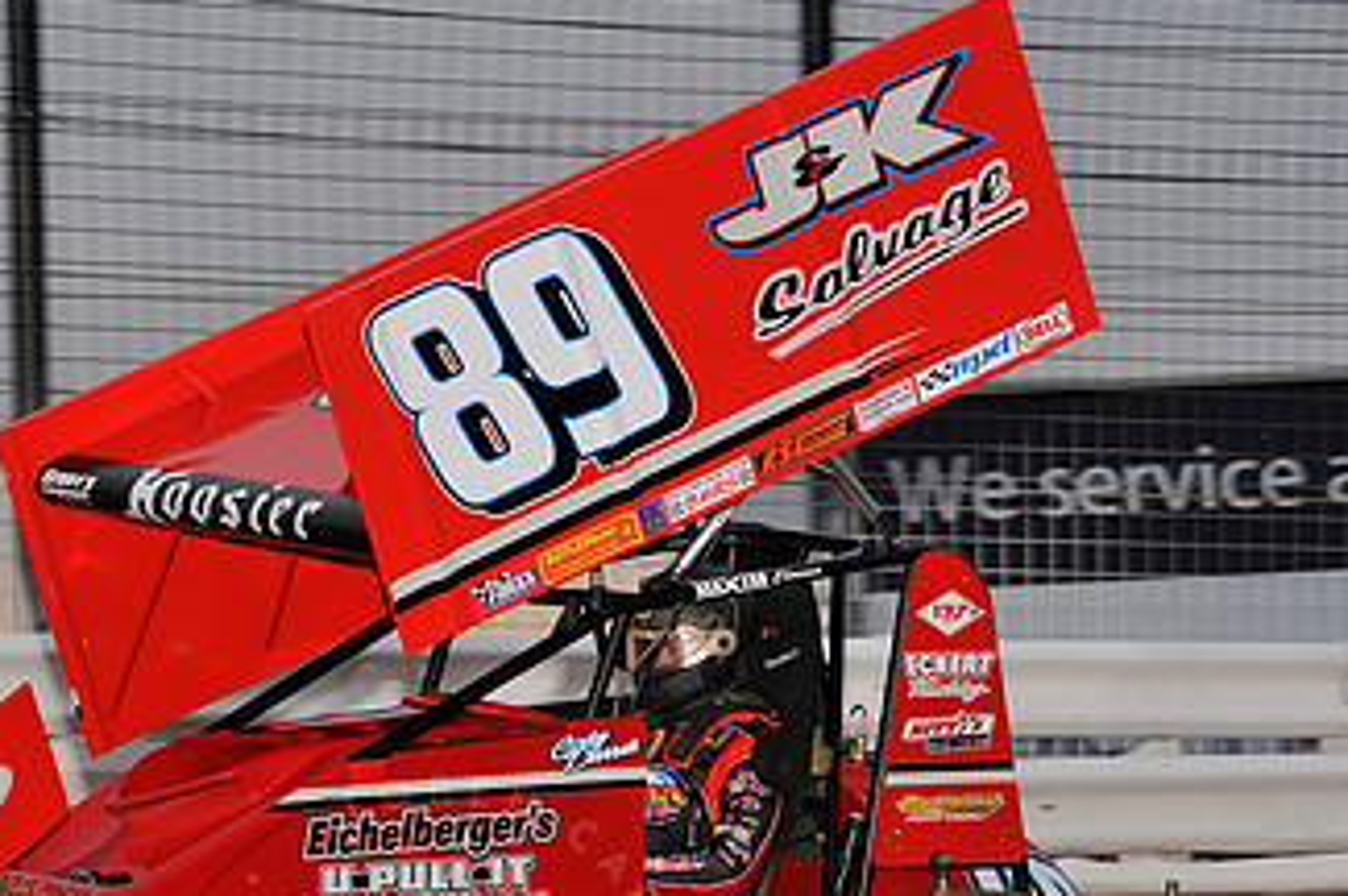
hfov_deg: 8.0
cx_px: 440
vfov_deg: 5.3
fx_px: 9688
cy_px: 643
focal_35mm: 259
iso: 500
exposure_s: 1/250
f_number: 5.6
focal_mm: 145
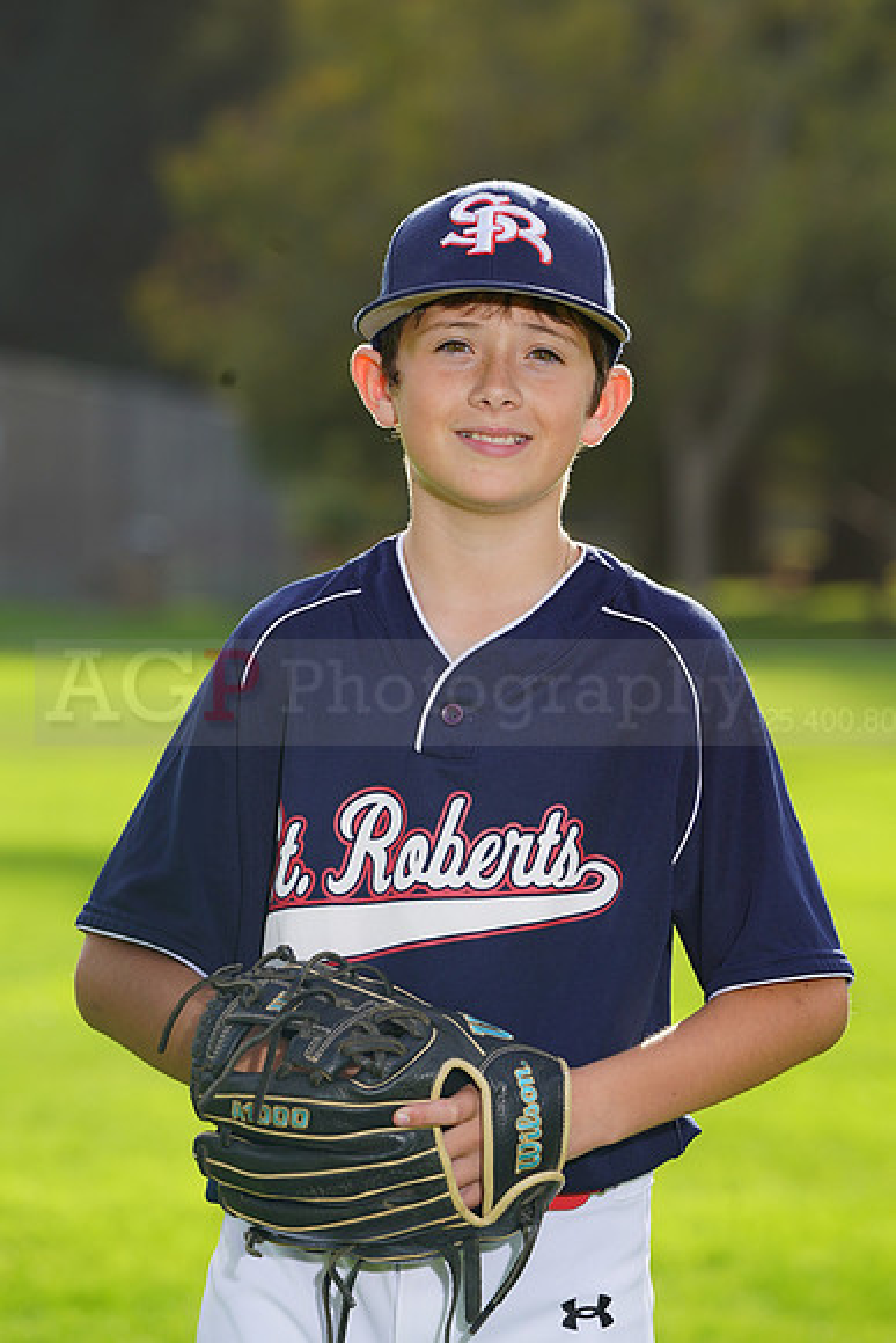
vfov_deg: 8.6
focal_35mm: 238
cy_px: 672
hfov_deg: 5.8
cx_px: 448
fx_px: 8879
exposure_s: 1/250
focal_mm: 238
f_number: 8
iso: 160
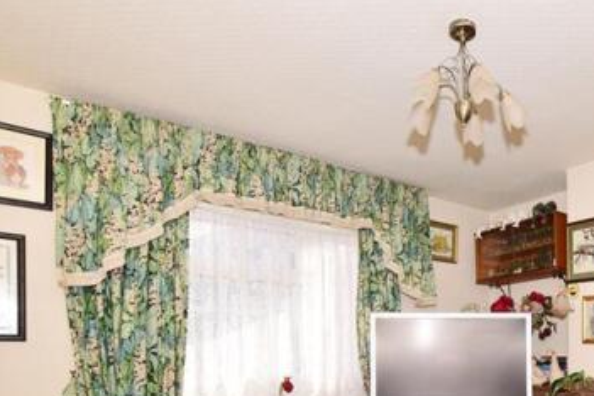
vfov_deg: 42.6
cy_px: 355
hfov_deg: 60.5
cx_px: 470
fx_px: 462
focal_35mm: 28
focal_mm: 10
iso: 400
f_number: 8
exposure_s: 1/200
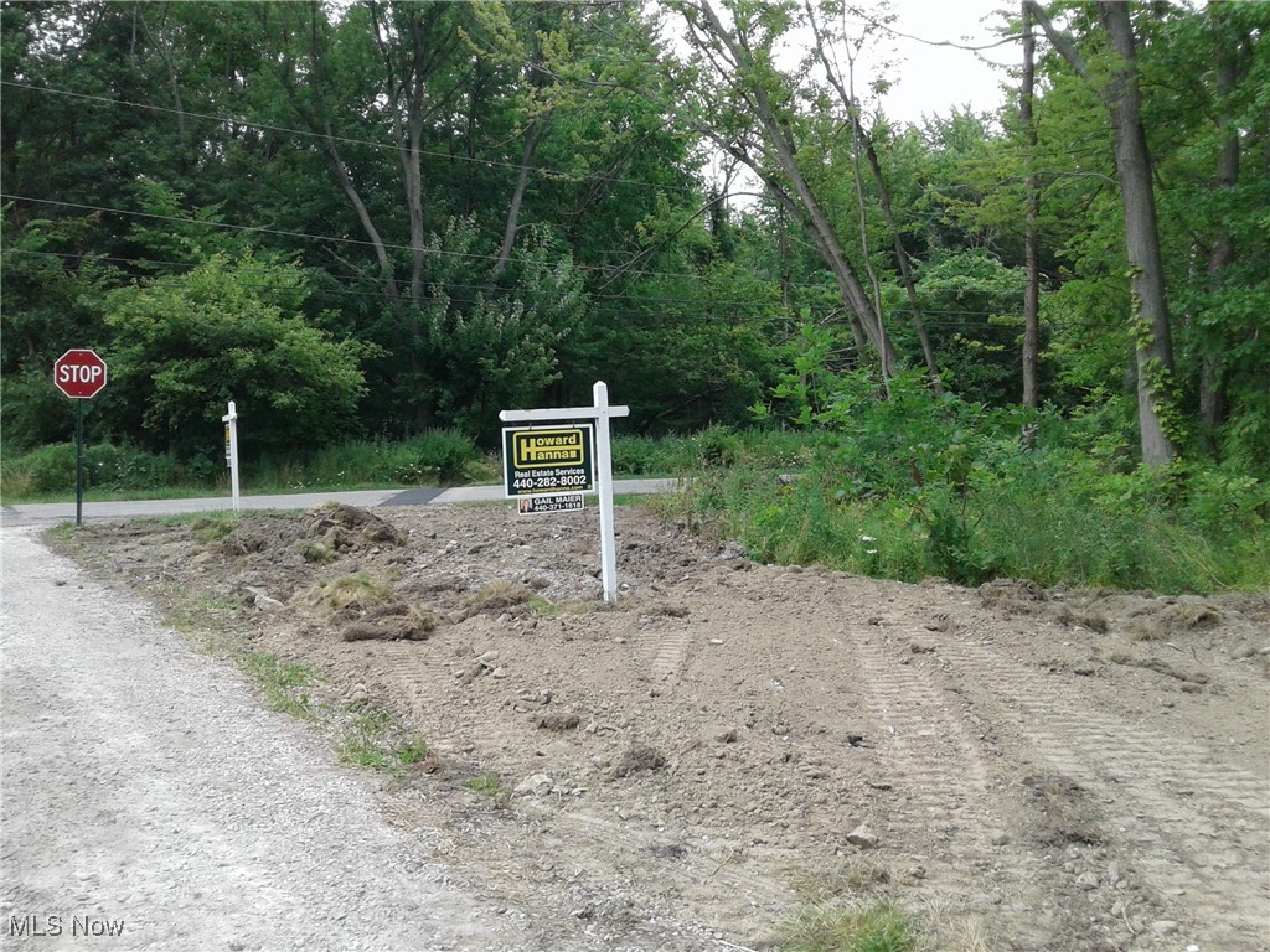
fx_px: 1211
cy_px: 476
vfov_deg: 42.9
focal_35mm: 33
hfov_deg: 55.4
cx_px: 635
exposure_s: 1/158
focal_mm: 3.3
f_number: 2.2
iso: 50
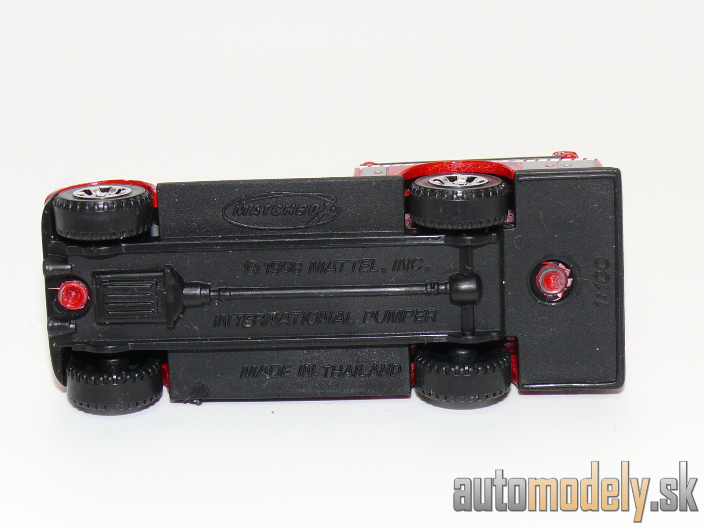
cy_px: 264
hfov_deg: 19.1
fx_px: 2095
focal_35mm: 103
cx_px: 352
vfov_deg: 14.4
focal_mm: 13.5
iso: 100
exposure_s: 1/30
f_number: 4
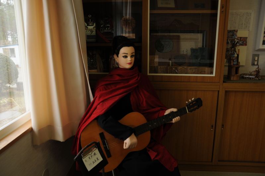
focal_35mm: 30
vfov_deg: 43.5
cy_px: 88
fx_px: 221
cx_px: 132
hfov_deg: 62.0
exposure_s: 1/250
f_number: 3.5
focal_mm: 20
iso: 400
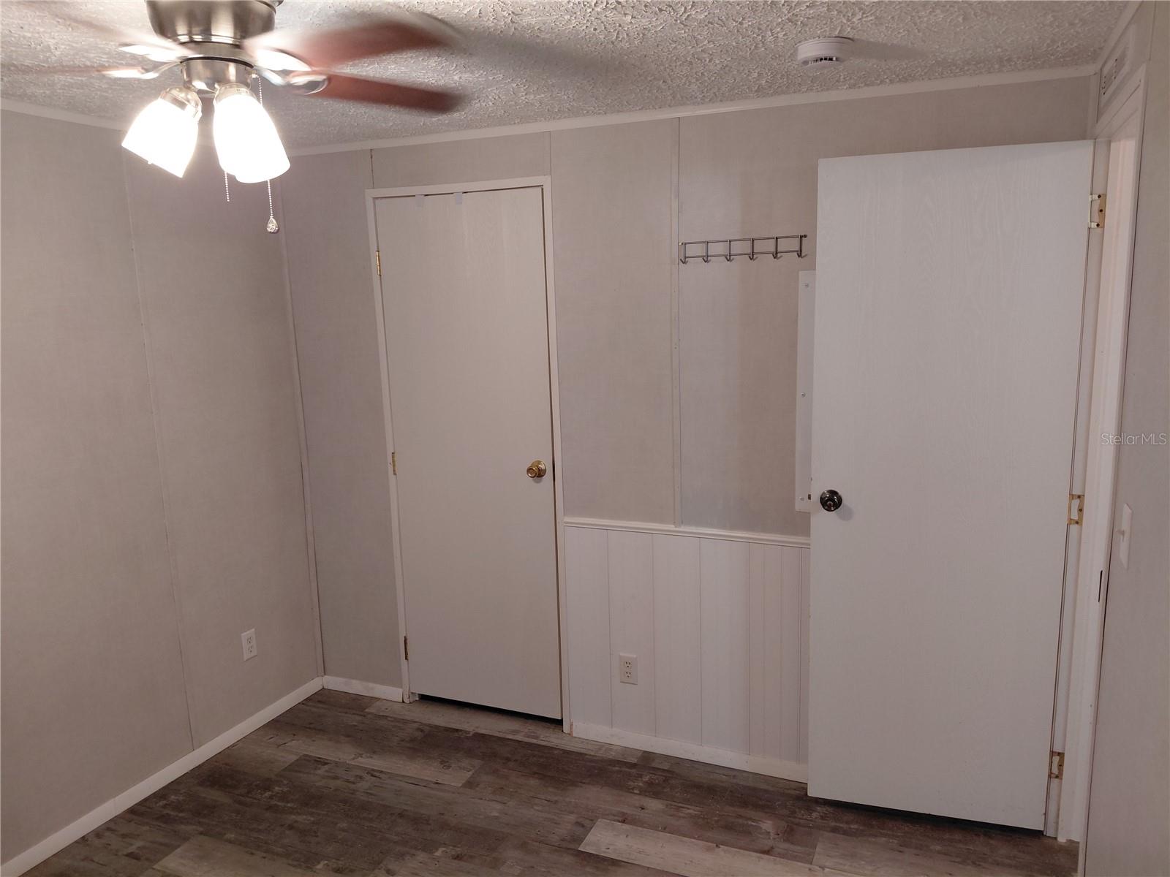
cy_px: 438
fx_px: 845
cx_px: 585
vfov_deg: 54.9
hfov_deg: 69.4
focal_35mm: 25
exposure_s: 1/60
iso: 250
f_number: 1.8
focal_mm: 4.69
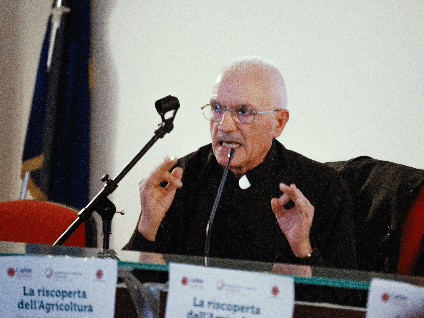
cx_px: 238
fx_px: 3485
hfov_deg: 7.0
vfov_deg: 5.2
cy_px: 159
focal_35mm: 285
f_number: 5.3
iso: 800
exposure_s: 1/40
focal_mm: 175
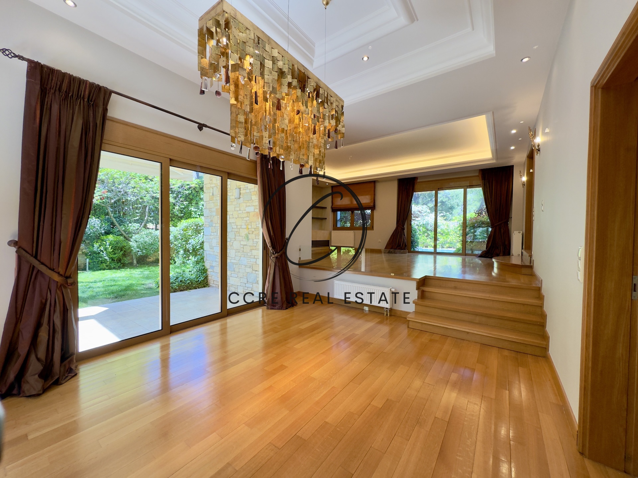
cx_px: 319
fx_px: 258
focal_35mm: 14
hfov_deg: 102.1
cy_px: 239
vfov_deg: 85.7
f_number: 2.2
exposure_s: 1/100
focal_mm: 2.22
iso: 80
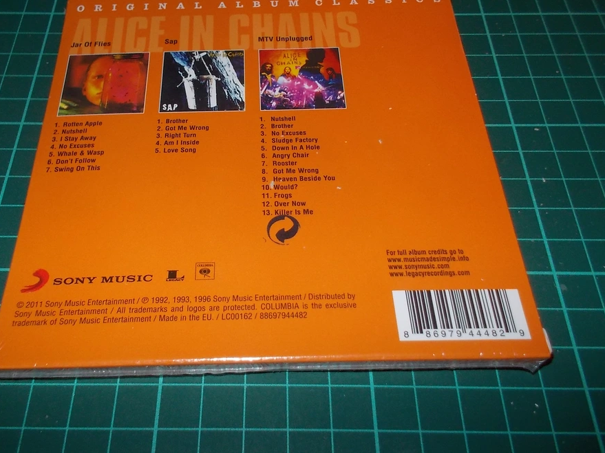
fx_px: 577
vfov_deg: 42.9
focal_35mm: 33
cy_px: 202
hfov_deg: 55.2
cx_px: 264
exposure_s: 1/30
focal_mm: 4.1
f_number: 3.3
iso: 200
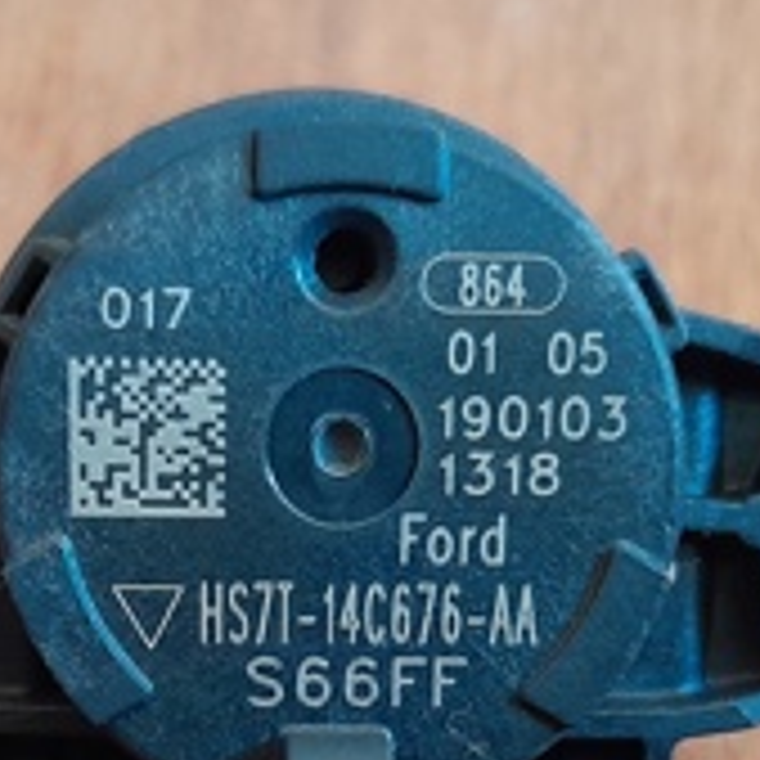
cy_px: 843
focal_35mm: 87
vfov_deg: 19.1
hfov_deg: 19.9
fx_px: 2161
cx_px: 243
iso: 400
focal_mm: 3.98
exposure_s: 1/50
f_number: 1.8
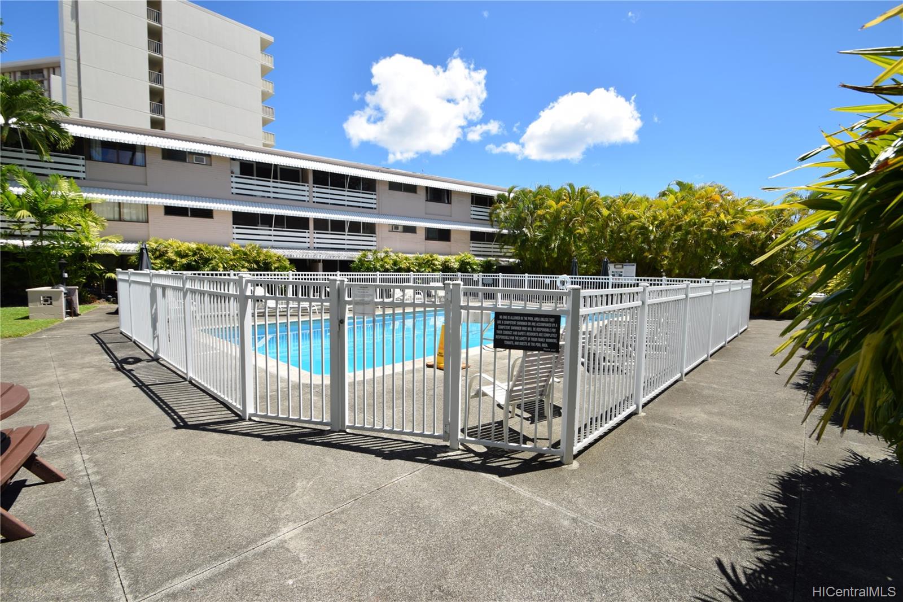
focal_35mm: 15
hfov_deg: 100.4
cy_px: 301
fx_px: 376
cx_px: 452
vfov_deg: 77.3
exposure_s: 1/200
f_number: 11
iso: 100
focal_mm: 10
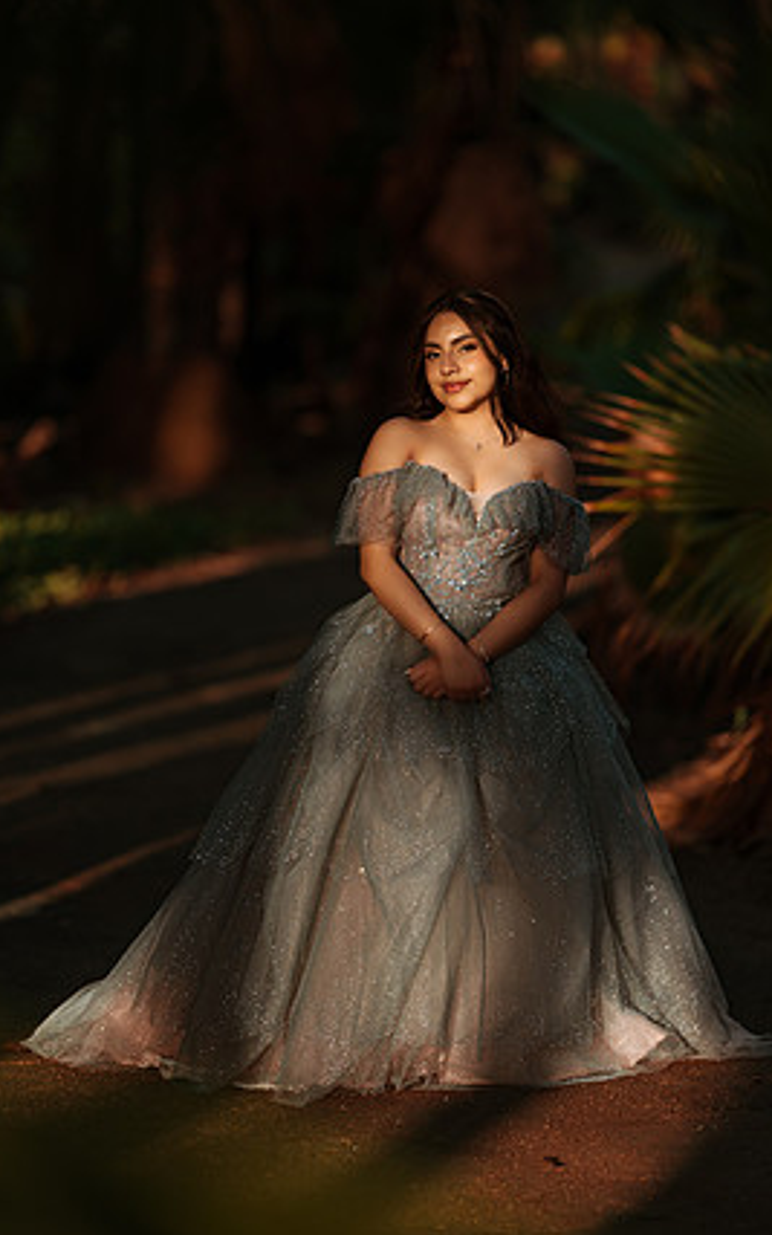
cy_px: 648
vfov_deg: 14.4
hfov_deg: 9.0
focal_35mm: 145
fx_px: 4880
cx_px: 422
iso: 100
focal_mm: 135
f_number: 1.8
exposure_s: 1/3200
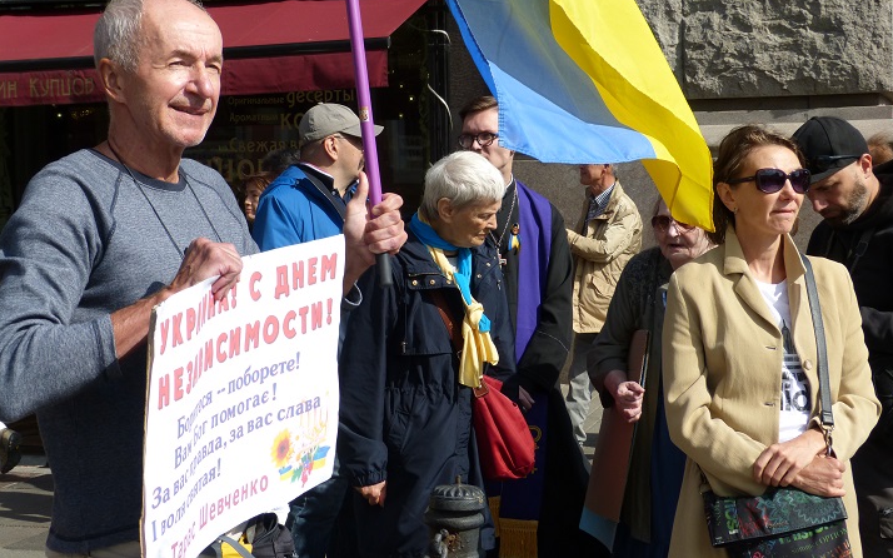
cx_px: 449
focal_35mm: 62
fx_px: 1509
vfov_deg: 20.9
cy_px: 223
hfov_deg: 33.0
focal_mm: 10.5
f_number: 4
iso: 100
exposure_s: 1/1600
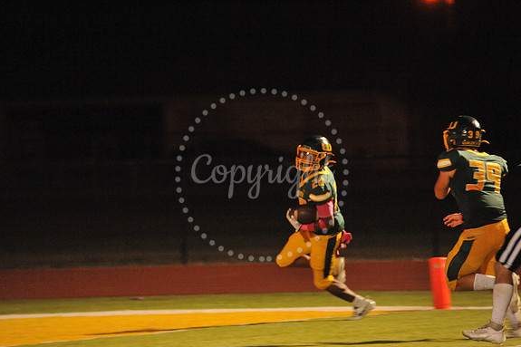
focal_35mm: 454
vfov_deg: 3.0
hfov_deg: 4.5
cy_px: 174
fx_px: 6568
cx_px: 262
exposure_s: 1/200
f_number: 6.3
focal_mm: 450
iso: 6400
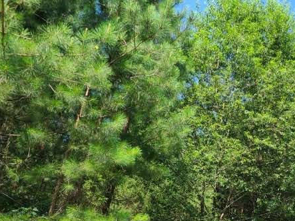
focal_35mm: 47
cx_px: 265
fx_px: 400
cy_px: 178
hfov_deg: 37.8
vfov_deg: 30.1
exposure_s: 1/722
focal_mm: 5.4
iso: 40
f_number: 1.8
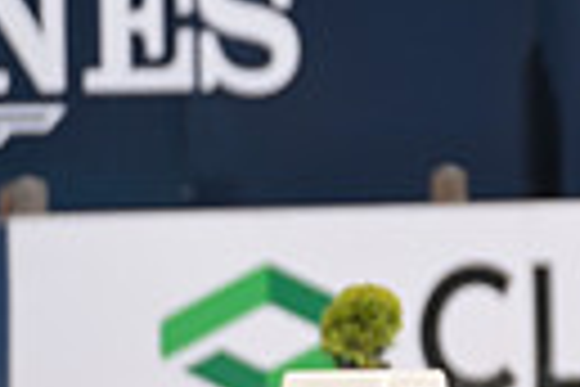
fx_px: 28982
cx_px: 1061
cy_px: -2
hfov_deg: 1.1
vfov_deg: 0.8
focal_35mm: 1799
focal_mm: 400
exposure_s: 1/1250
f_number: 5
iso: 180
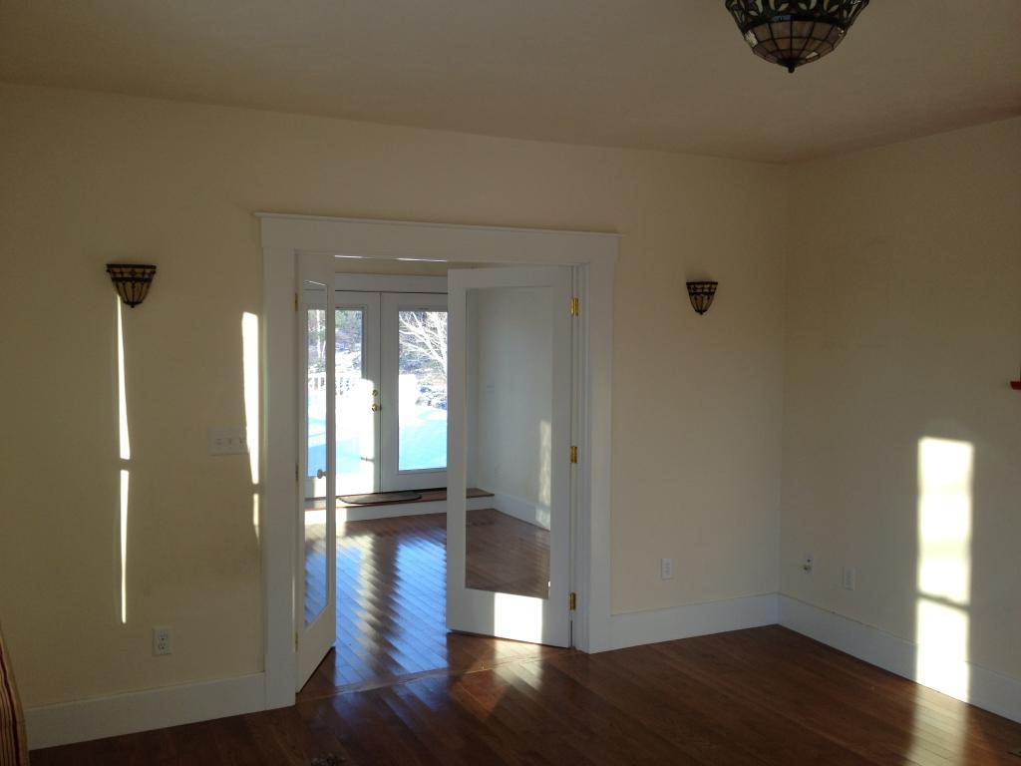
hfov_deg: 52.6
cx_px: 510
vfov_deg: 40.7
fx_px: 1032
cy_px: 383
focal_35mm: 35
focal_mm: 4.28
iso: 64
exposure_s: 1/120
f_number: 2.4
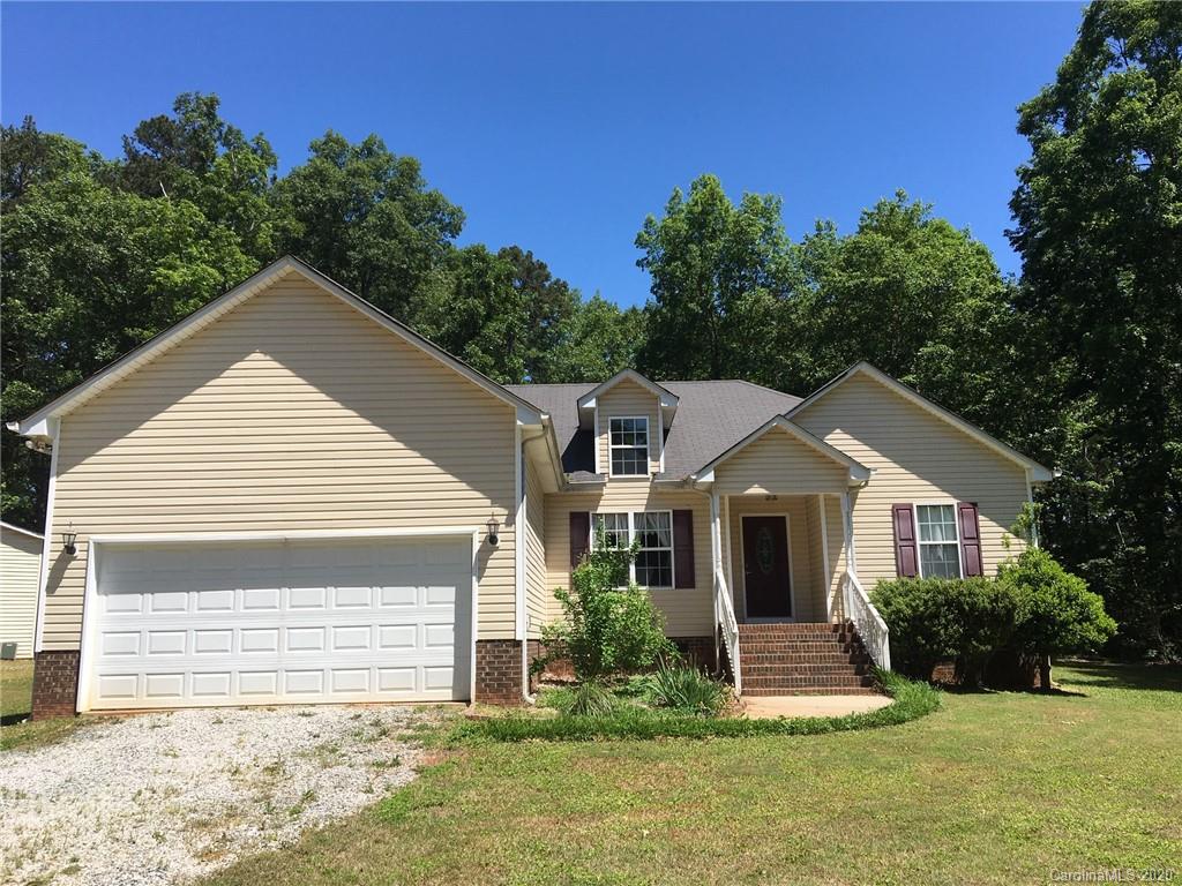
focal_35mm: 29
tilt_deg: +11.3
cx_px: 591
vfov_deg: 48.2
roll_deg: +0.4
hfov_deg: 61.7
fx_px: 990
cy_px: 443
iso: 25
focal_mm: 4.15
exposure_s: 1/1570
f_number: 2.2
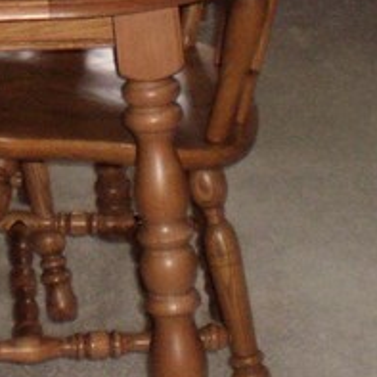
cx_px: -19
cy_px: -354
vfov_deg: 9.9
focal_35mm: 165
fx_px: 2033
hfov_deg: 10.5
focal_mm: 6.3
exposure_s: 1/30
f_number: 3.1
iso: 160
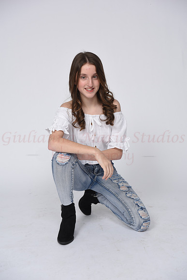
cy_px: 140
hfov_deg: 27.0
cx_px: 94
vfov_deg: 39.6
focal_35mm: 50
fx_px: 389
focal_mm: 50
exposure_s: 1/125
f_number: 9
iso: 160
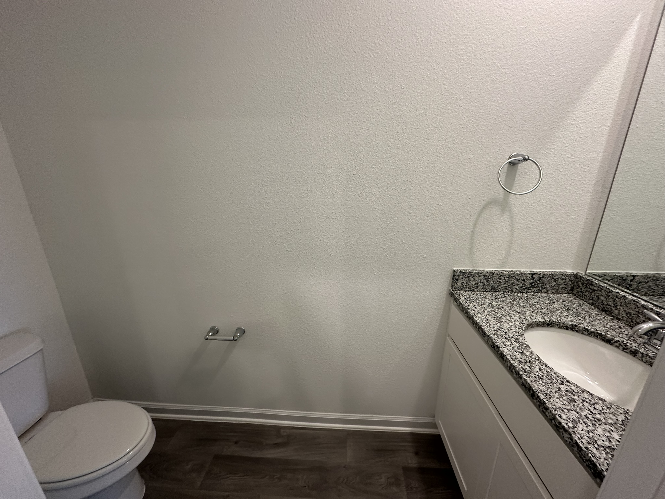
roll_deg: +1.7
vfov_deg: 85.7
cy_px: 250
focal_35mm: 14
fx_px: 269
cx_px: 332
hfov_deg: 102.1
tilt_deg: -14.6
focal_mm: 2.22
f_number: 2.2
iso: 200
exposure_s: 1/120
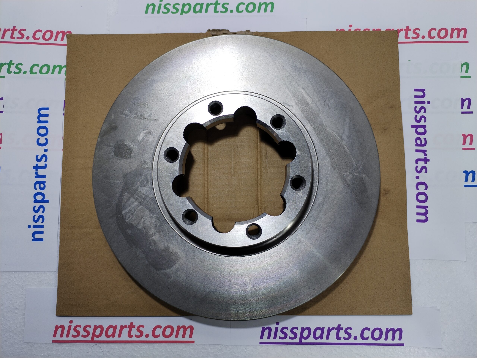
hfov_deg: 61.7
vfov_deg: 48.2
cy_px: 179
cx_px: 238
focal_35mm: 29
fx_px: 400
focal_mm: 4.75
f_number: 1.8
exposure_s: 1/169
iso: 100
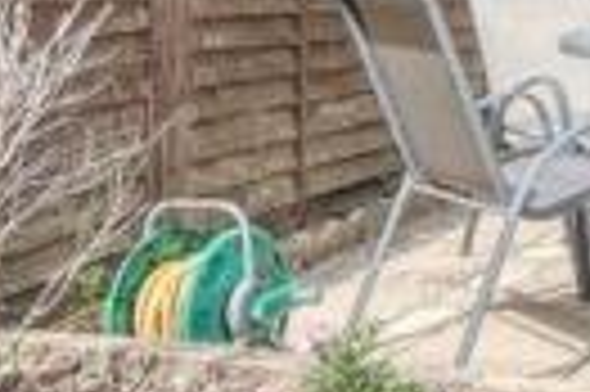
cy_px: -74
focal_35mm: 75
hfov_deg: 23.7
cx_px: 772
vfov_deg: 17.3
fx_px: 1228
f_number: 9
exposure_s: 1/125
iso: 250
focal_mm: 10
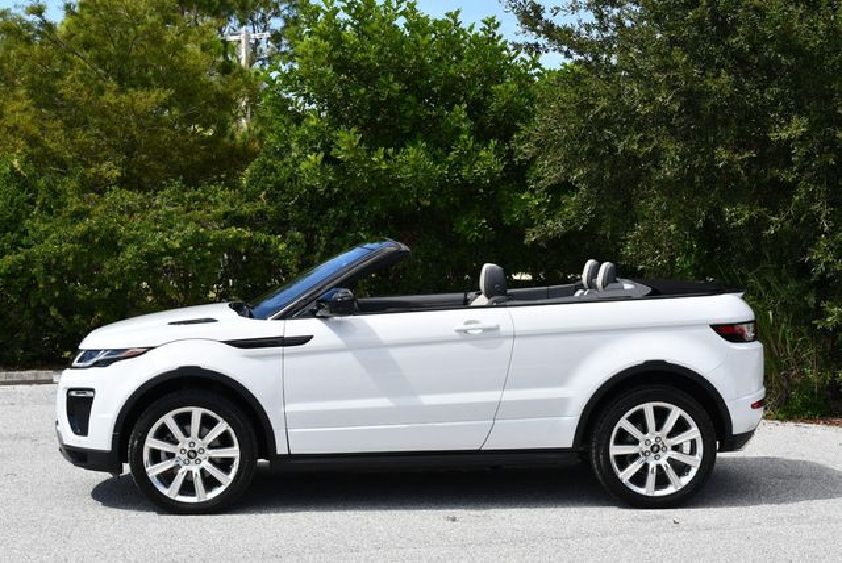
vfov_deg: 20.1
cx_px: 421
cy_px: 282
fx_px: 1592
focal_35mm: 68
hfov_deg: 29.6
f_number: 8
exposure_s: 1/250
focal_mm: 34
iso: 125
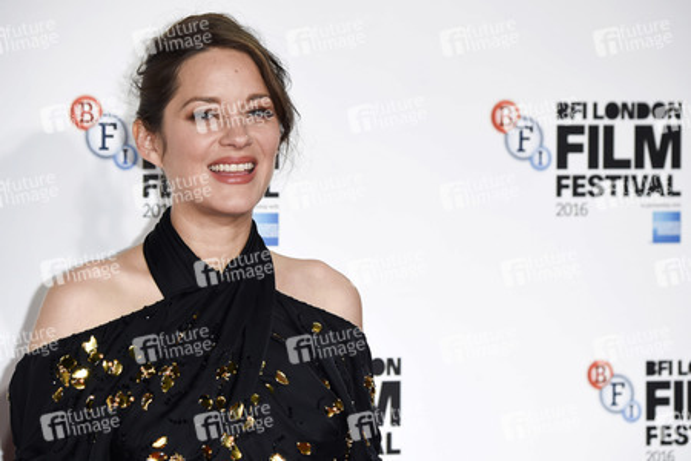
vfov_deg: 6.2
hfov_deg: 9.4
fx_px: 4222
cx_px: 346
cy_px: 230
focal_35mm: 220
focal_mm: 220
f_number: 5.6
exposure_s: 1/250
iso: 800
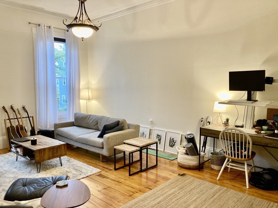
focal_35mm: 28
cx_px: 139
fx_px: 225
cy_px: 104
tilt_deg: -3.5
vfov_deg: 49.7
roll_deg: -0.4
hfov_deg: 63.4
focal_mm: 3.99
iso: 160
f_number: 1.8
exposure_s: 1/60
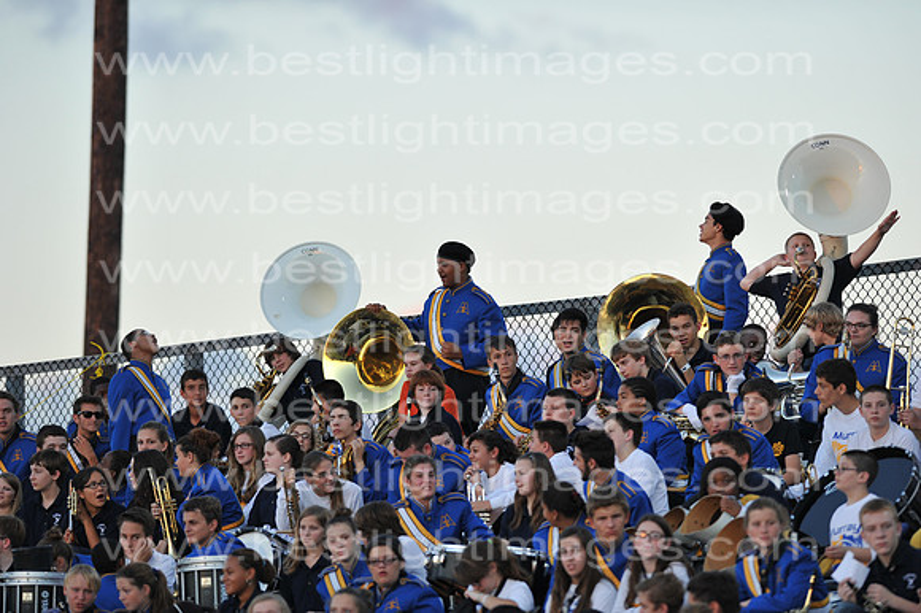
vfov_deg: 4.6
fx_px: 7670
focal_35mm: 300
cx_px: 460
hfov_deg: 6.9
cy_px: 306
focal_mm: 300
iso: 1000
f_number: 4
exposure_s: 1/640
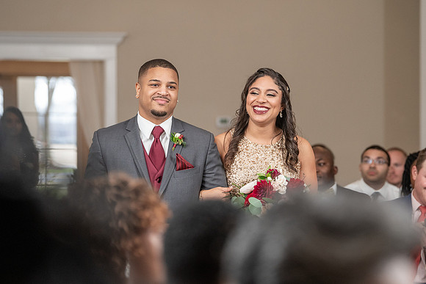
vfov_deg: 7.9
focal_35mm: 173
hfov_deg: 11.8
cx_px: 241
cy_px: 138
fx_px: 2053
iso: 2000
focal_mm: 147
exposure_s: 1/200
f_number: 4
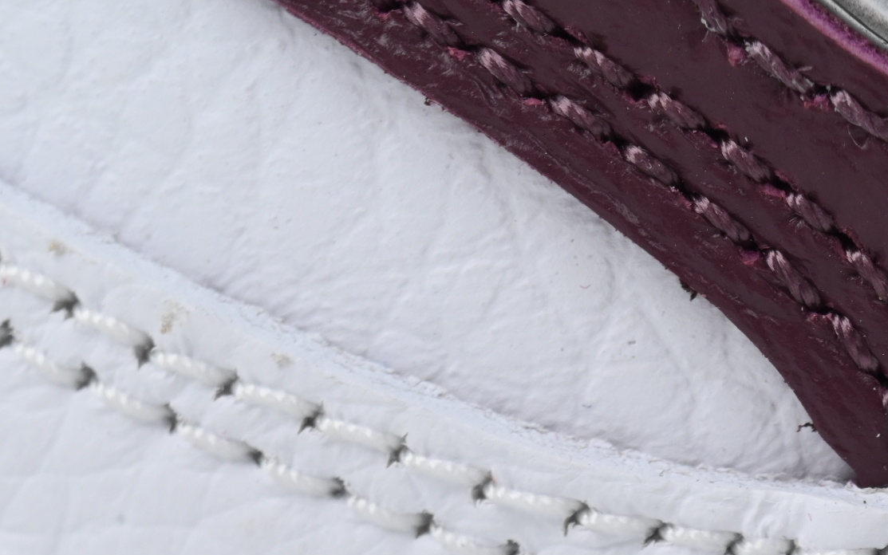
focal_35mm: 359
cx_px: 932
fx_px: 8689
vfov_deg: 3.6
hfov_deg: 5.8
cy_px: 1052
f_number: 11
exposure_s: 1/100
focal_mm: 95
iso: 400
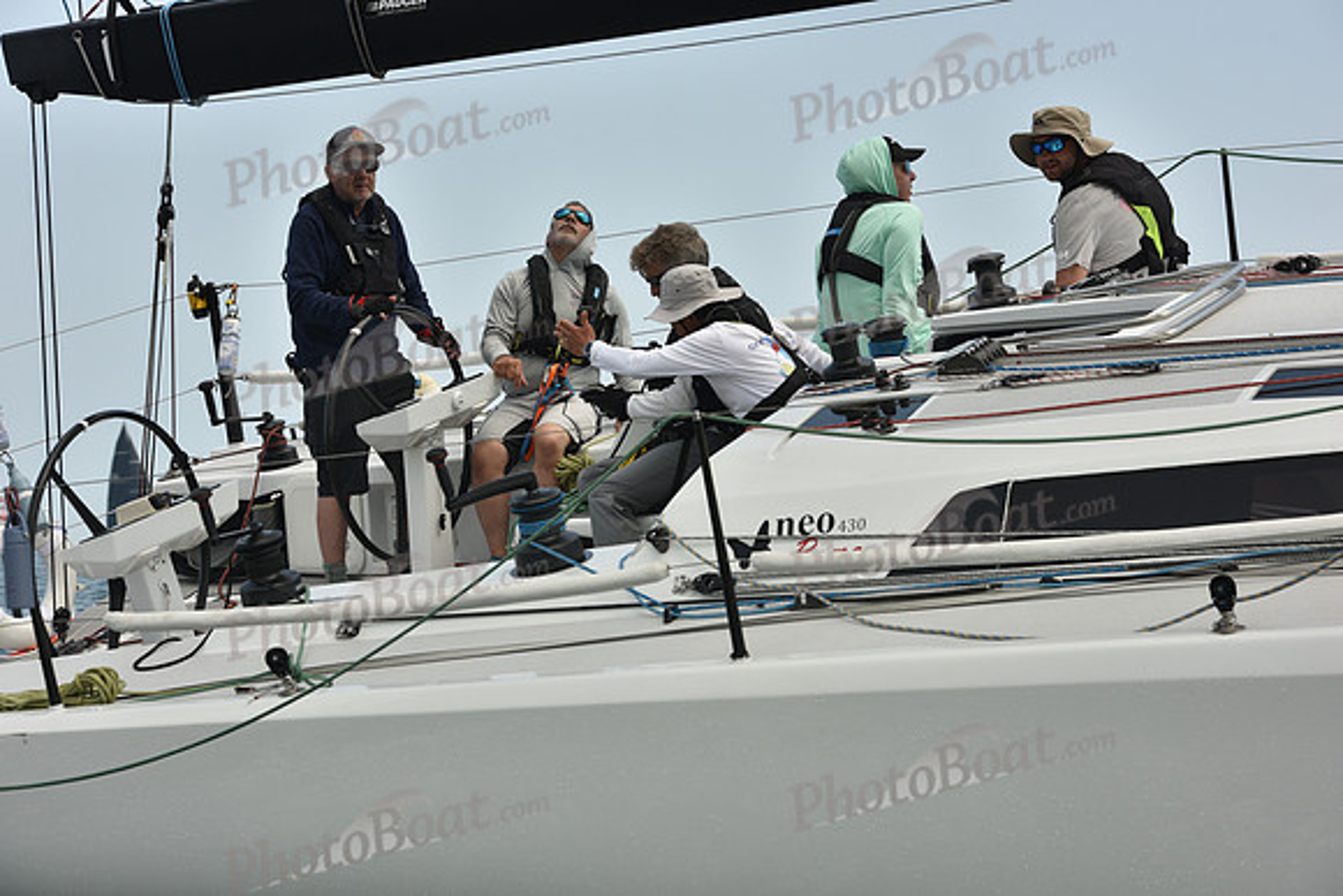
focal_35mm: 98
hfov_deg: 20.8
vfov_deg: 14.0
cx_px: 672
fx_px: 3657
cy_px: 448
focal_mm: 98
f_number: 8
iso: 250
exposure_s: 1/800
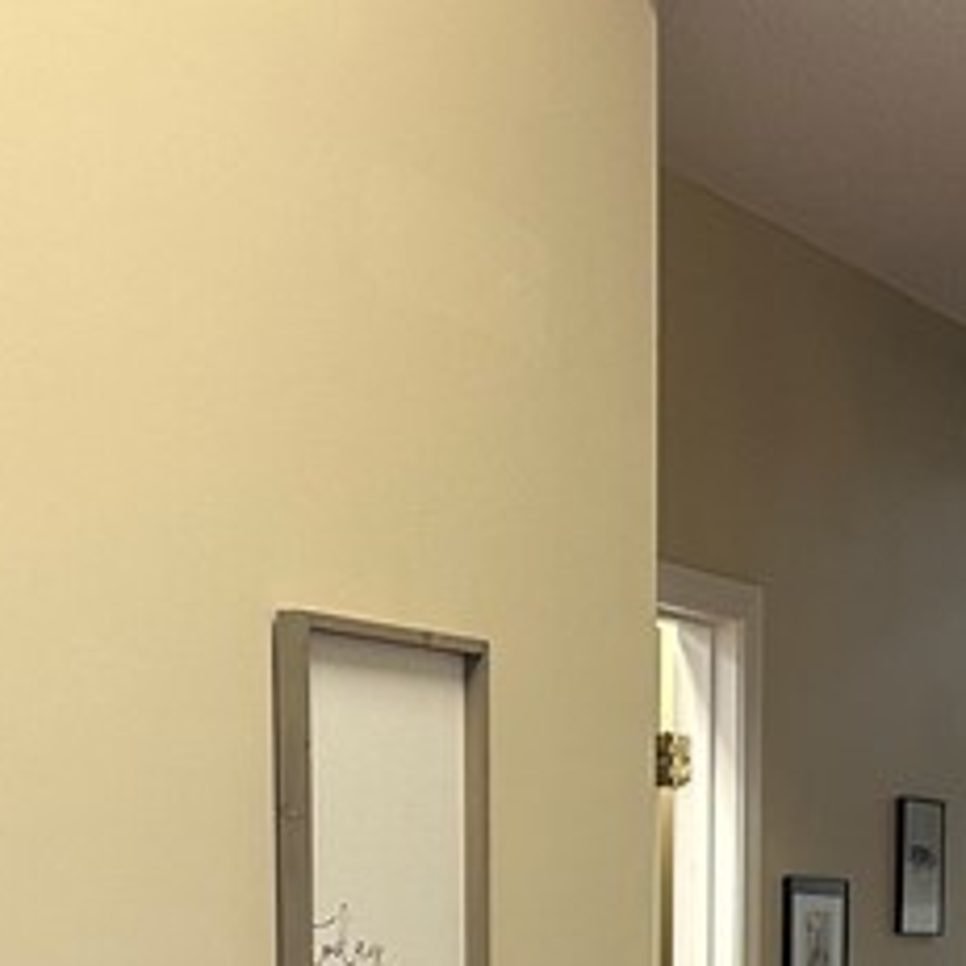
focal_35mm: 94
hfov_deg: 18.4
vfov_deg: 17.5
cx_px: 740
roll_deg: -1.3
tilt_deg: -6.1
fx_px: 2968
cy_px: 1204
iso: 200
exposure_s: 1/120
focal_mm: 6.86
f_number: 1.78
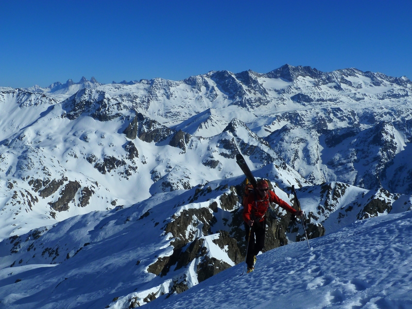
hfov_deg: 46.8
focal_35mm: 40
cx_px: 206
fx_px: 476
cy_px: 154
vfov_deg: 36.0
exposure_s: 1/1000
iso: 80
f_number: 5.6
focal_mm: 6.5
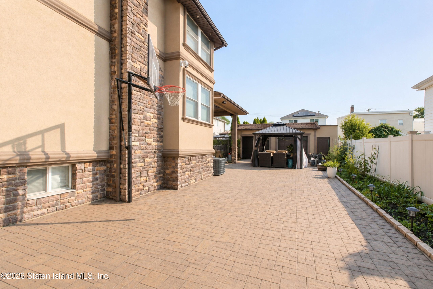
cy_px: 144
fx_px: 204
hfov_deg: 93.3
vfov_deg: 70.4
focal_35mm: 17
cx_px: 216
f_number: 9
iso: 250
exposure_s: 1/125
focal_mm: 11
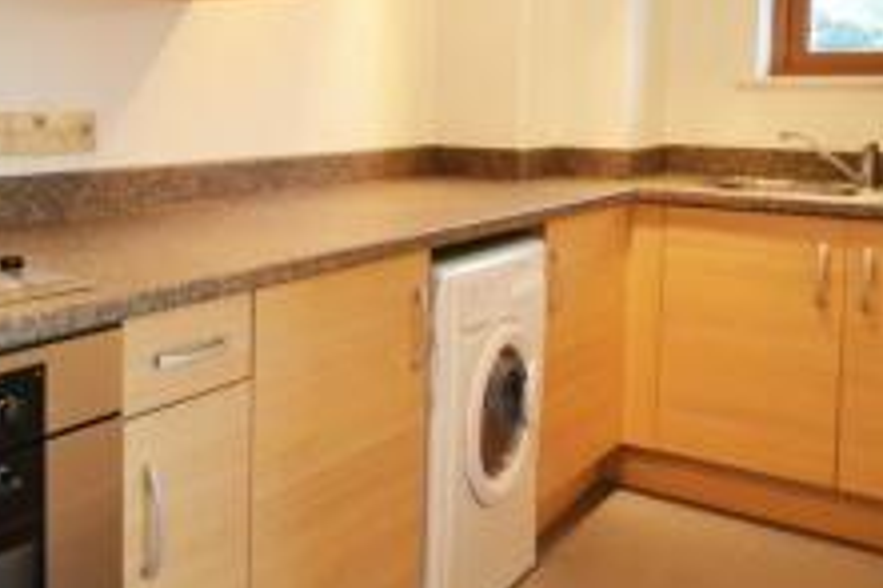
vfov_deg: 31.2
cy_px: 146
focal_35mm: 42
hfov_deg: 44.2
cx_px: 184
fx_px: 1031
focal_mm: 13
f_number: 4.5
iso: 800
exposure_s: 1/60
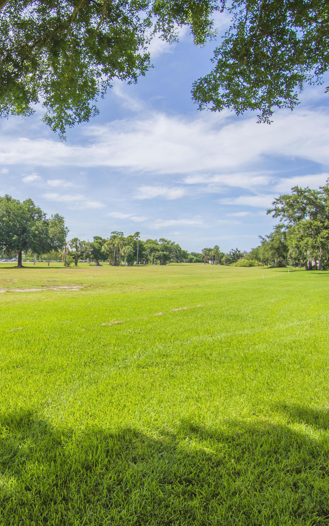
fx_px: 373
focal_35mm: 26
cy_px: 265
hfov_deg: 43.5
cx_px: 32
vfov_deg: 70.4
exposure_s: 1/500
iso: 180
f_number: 8
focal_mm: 11
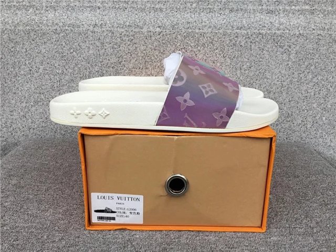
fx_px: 301
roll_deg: -0.5
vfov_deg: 45.4
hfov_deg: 58.4
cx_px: 168
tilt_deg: -16.4
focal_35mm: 31
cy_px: 126
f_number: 2.4
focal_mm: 3.3
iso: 25
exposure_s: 1/125
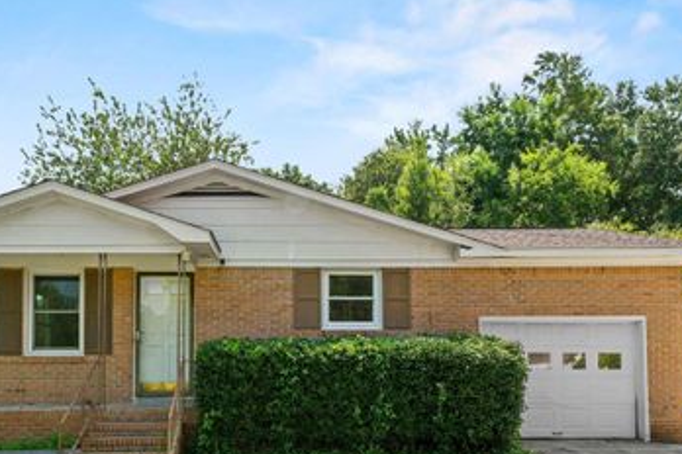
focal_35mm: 24
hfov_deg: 74.3
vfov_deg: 52.5
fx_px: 449
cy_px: 306
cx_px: 321
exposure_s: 1/640
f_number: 6.3
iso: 320
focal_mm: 11
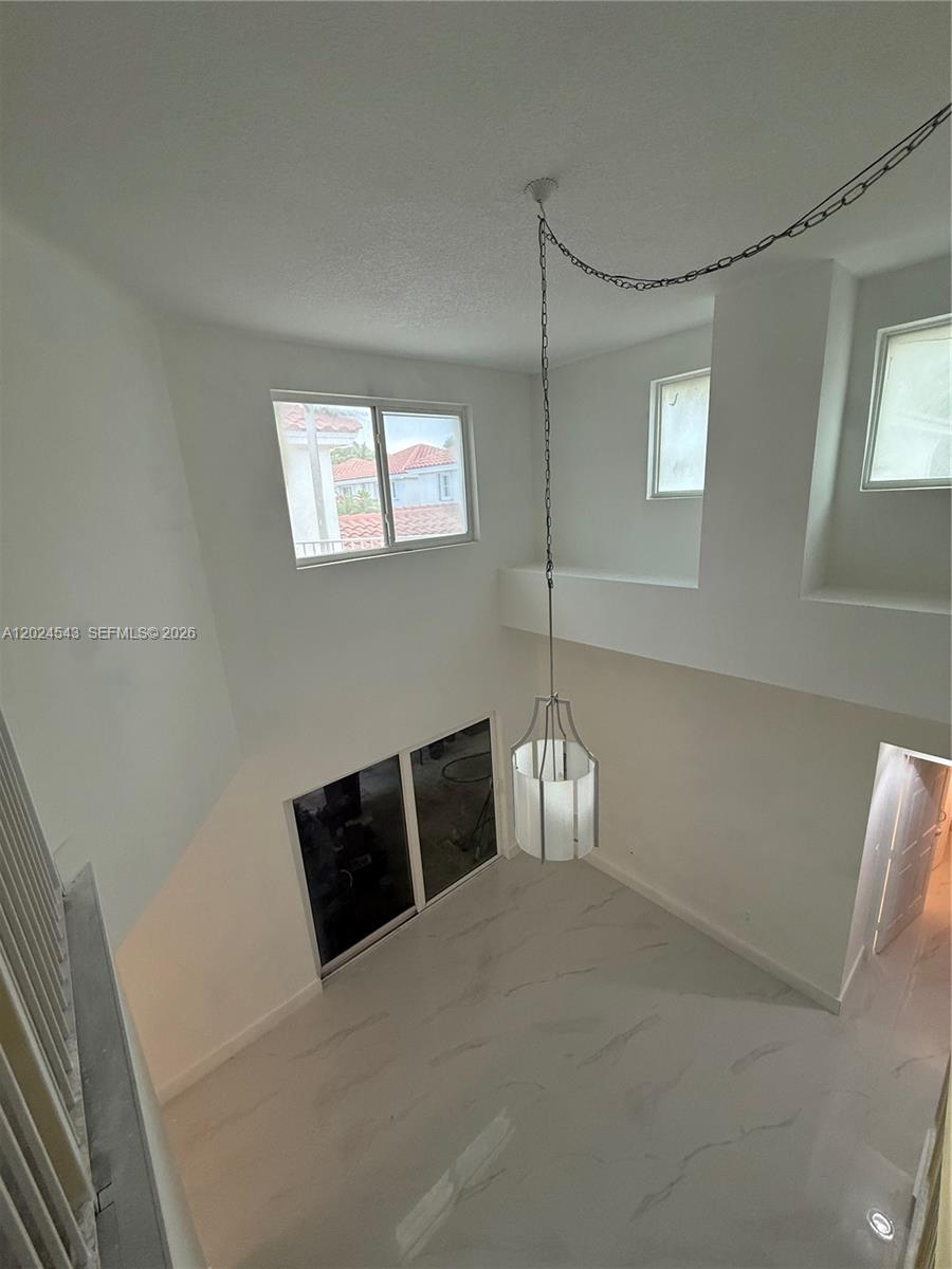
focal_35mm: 14
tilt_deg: -14.5
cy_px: 634
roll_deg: +3.4
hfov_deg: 85.7
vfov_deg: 102.1
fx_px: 513
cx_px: 476
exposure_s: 1/120
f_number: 2.2
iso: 250
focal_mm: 2.22
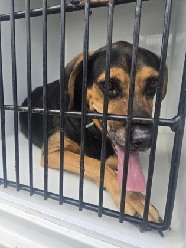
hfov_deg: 58.9
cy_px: 124
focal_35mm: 23
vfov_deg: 73.9
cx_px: 93
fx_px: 165
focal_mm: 5.4
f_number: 1.8
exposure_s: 1/184
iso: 25
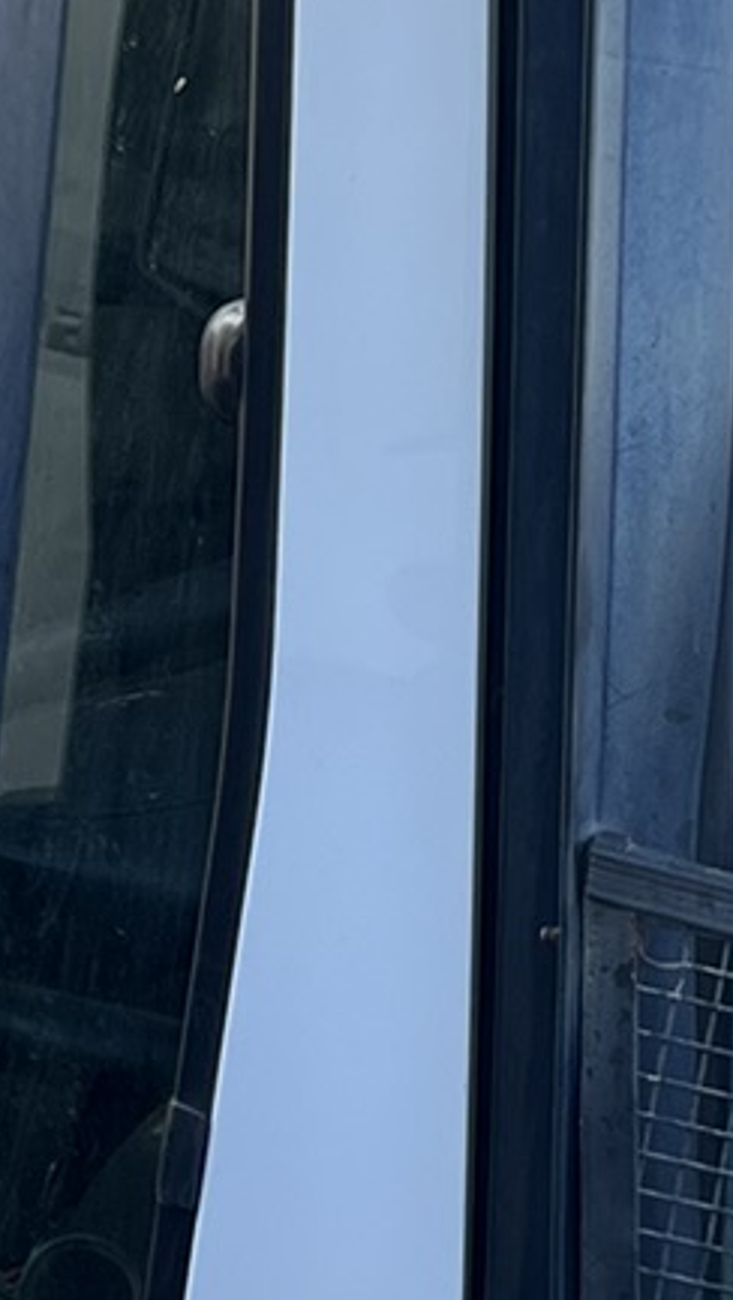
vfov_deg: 16.0
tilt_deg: -13.5
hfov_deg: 9.0
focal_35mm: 134
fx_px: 4624
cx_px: 174
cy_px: 772
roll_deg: -9.7
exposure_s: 1/539
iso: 50
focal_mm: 5.7
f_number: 1.5
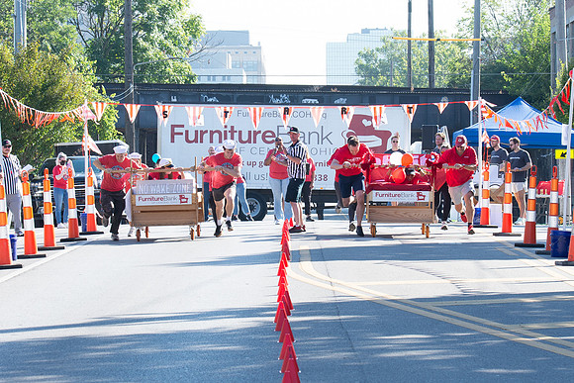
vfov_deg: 7.8
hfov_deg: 11.7
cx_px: 270
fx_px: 2803
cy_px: 214
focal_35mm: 176
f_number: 7.1
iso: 200
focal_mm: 90
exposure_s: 1/250
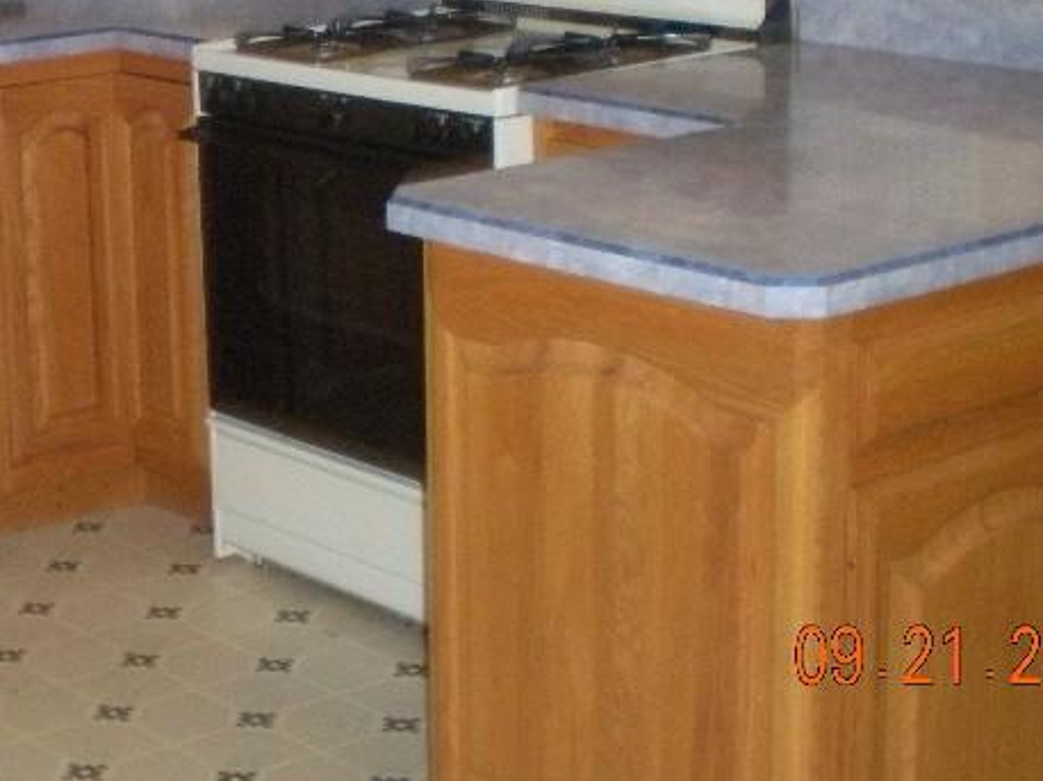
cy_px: -36
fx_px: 2560
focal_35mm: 85
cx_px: 128
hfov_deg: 22.5
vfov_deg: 16.9
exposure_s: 1/60
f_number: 3.1
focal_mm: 6.3
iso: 541
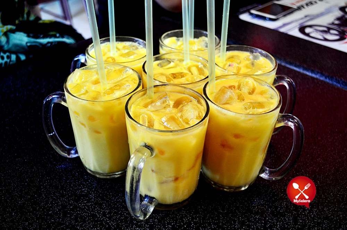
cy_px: 115
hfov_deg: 49.6
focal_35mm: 39
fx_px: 375
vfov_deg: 34.1
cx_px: 174
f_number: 4.2
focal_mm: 26
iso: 400
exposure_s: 1/15
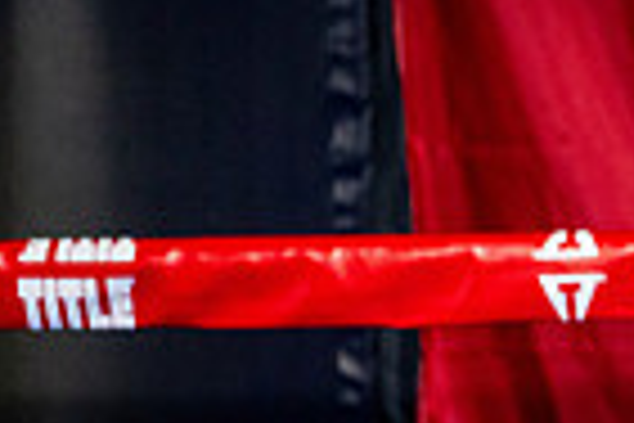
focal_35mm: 382
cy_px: 286
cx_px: 1255
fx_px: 6727
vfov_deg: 3.6
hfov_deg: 5.3
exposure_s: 1/800
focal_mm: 93
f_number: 2
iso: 4000
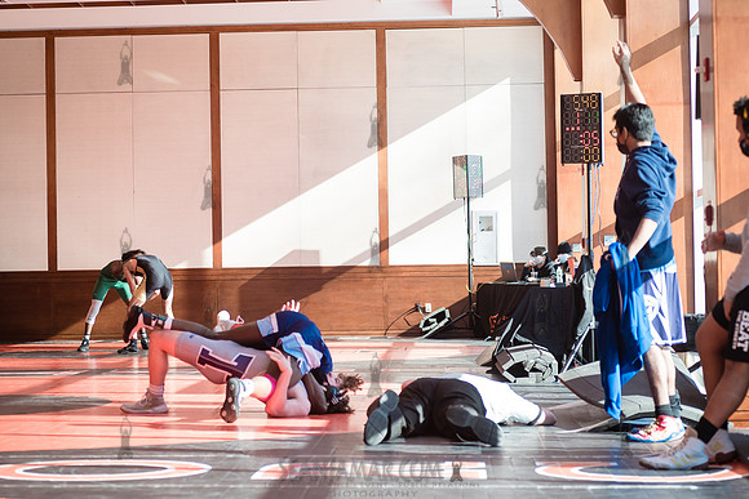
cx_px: 317
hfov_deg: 18.9
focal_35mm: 108
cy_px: 249
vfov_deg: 12.7
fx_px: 2250
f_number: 4
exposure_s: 1/400
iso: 400
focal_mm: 86
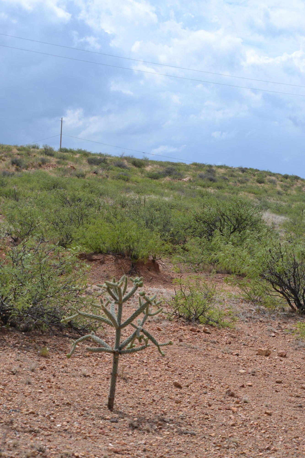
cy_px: 229
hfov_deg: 16.6
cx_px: 152
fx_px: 1049
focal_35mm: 82
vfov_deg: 24.6
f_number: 8
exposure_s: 1/250
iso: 100
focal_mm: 55
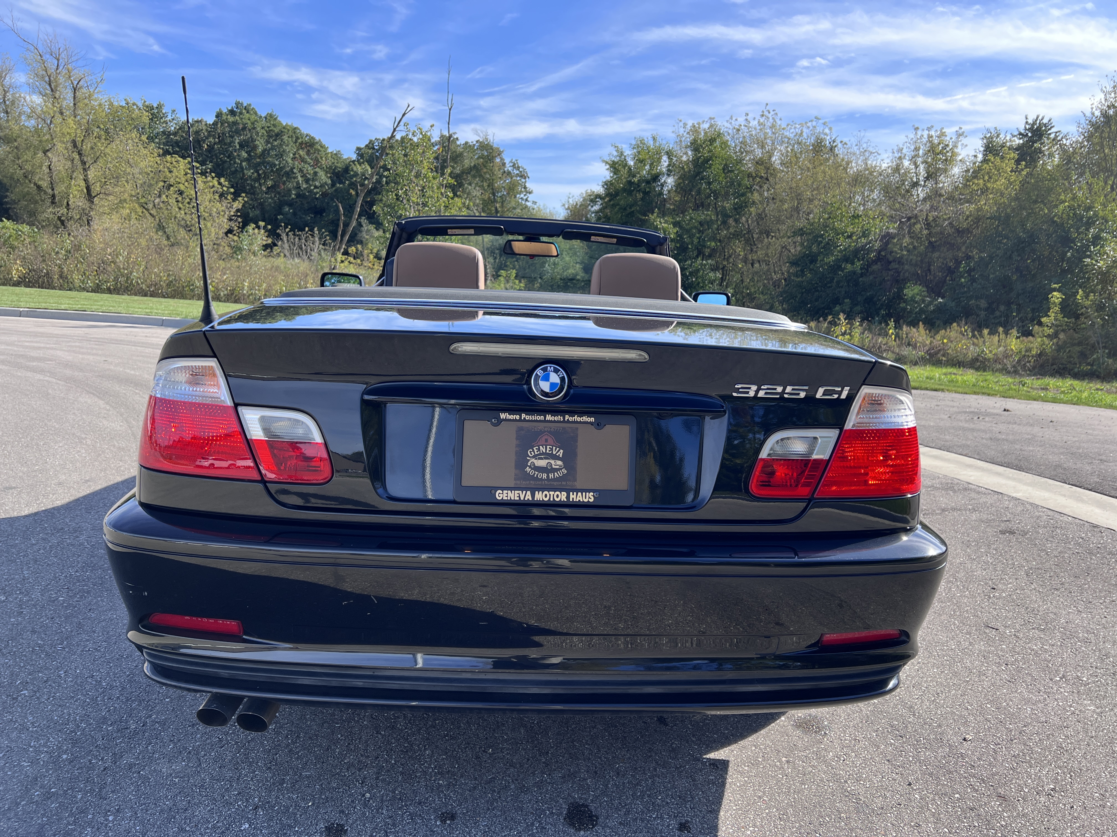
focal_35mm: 26
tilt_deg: -7.8
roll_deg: -2.7
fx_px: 839
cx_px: 558
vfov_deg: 53.1
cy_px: 418
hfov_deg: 67.3
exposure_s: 1/1326
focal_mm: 5.7
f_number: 1.5
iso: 50
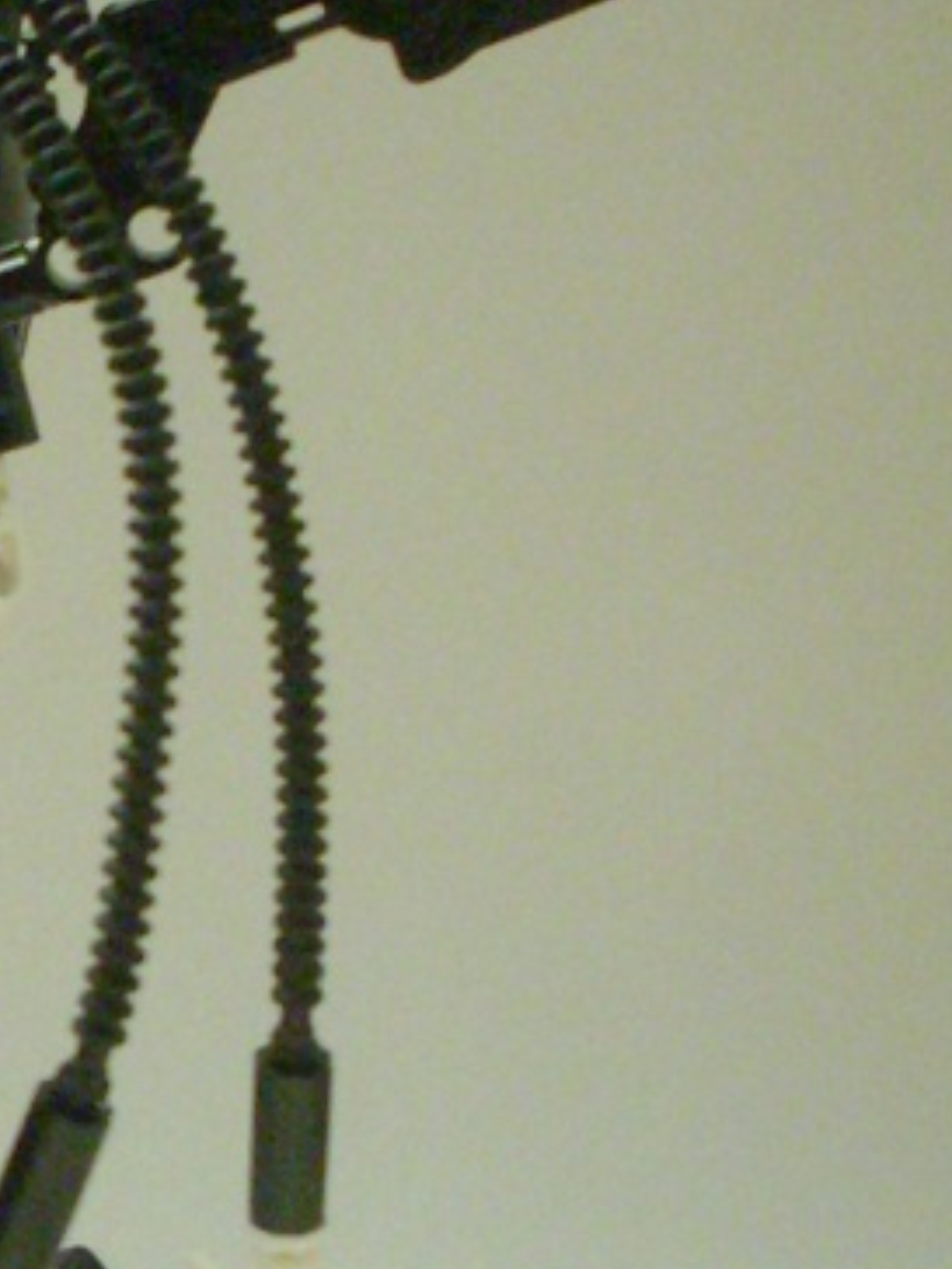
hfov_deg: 14.0
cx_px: -52
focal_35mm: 104
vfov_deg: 18.9
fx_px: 3814
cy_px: 704
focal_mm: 6.2
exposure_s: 1/4
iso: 541
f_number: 2.8
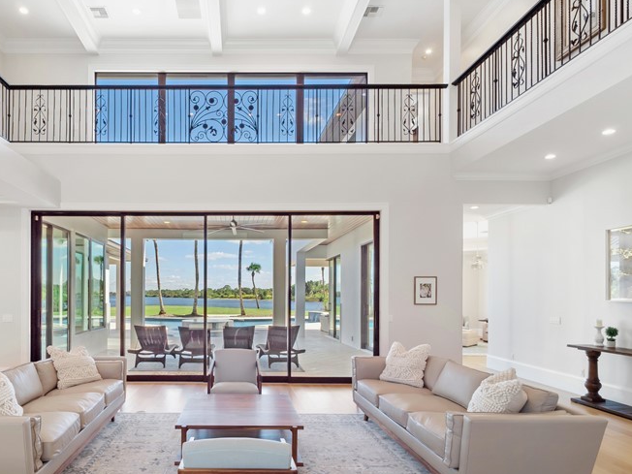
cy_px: 300
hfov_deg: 75.1
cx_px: 239
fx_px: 402
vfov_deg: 60.2
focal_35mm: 22
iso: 200
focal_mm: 7
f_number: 7.1
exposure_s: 1/13
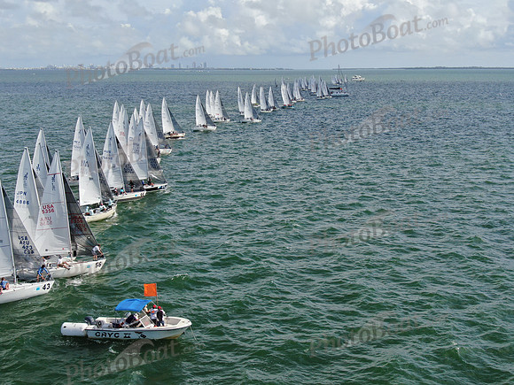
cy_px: 192
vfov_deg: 30.3
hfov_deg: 39.7
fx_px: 713
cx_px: 257
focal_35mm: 48
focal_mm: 8.6
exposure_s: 1/800
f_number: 3.8
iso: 100
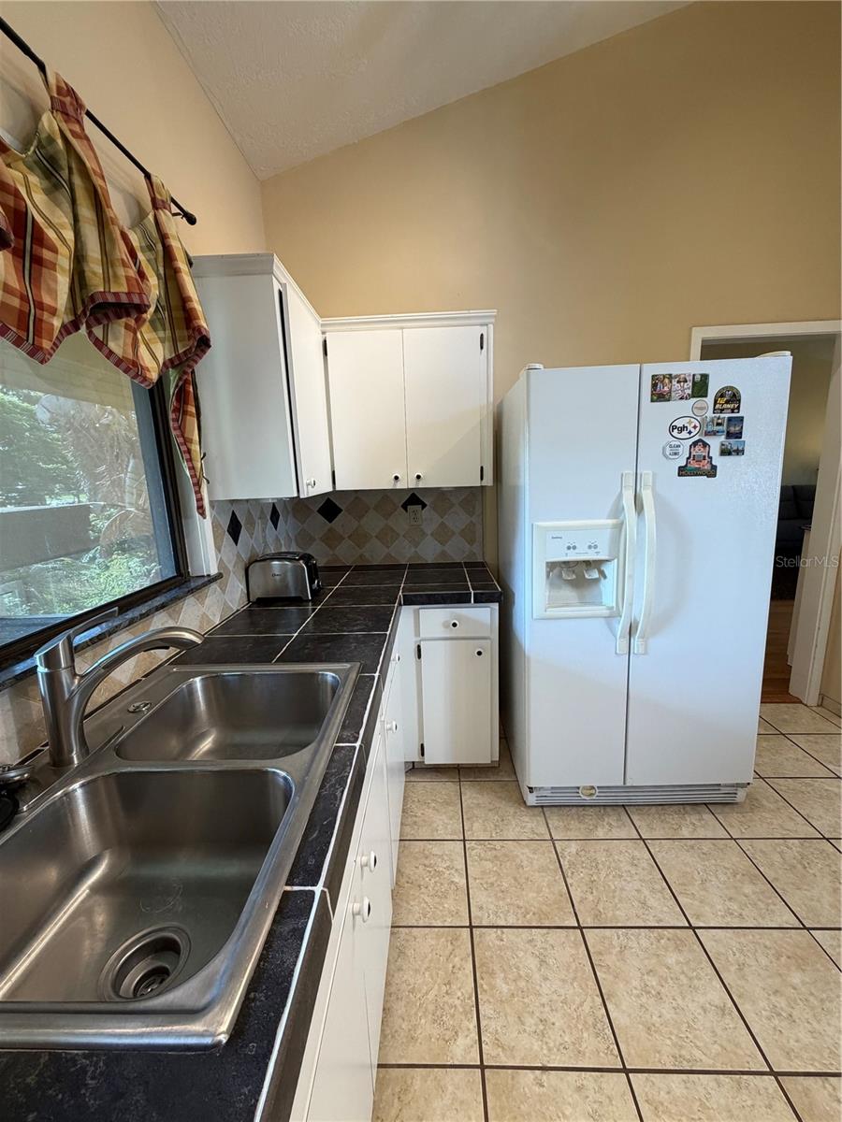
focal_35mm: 14
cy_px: 561
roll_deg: +2.2
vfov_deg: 102.1
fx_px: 454
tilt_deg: -11.0
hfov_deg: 85.7
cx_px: 421
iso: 160
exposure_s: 1/120
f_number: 2.2
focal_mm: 2.22
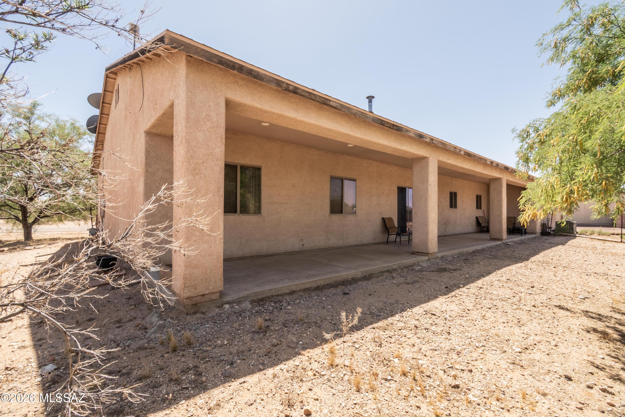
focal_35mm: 15
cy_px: 208
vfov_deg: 77.3
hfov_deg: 100.4
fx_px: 260
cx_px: 312
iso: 200
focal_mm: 10
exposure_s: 1/40
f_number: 22
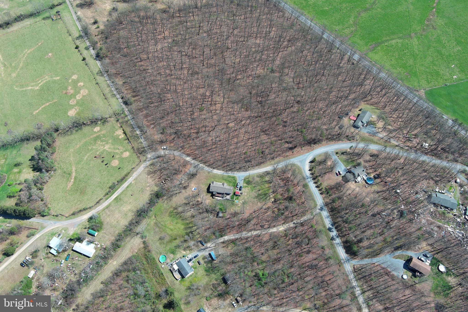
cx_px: 234
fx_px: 377
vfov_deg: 45.0
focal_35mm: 29
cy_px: 156
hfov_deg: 63.7
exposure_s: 1/646
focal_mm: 10.57
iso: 100
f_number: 2.8
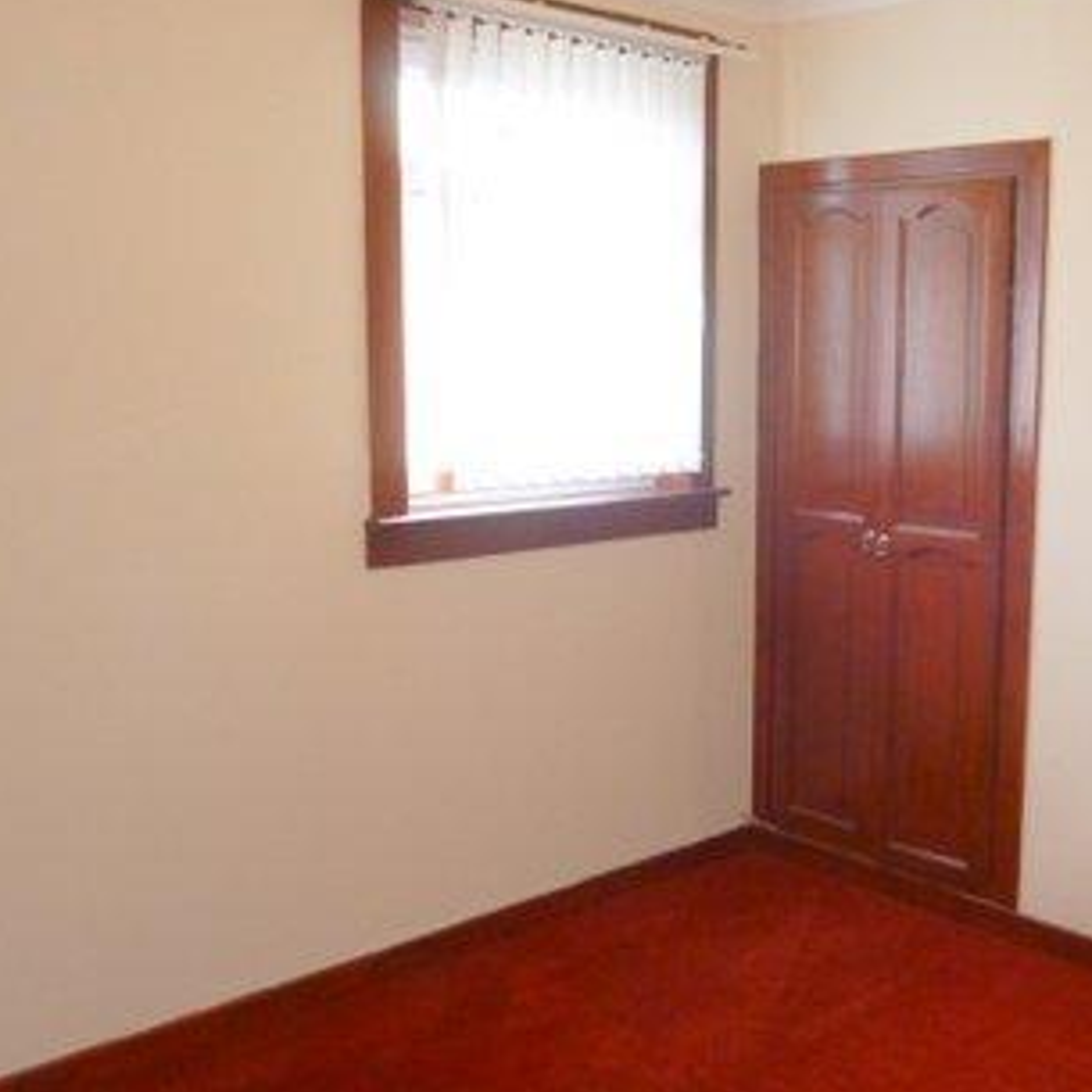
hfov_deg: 42.3
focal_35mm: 39
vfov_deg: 42.8
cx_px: 727
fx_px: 1392
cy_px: 562
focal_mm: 5
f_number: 3.1
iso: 320
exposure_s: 1/60
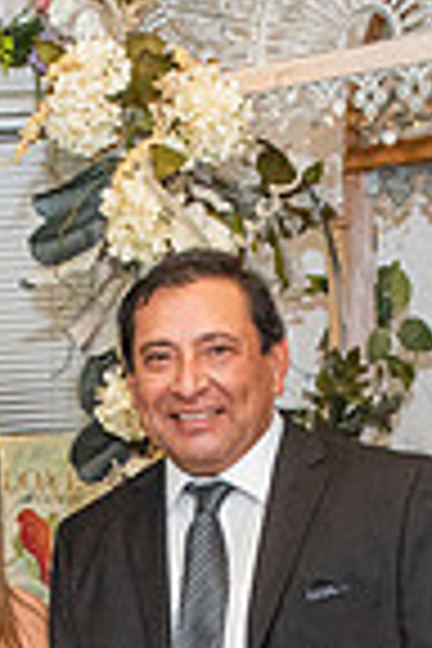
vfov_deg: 17.2
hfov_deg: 12.1
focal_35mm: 113
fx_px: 2034
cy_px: 792
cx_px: 94
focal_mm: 24
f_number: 4.5
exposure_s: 1/125
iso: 1600
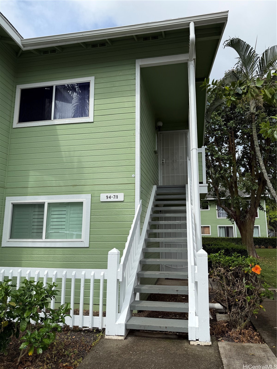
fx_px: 256
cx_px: 138
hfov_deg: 56.8
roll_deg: +0.8
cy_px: 184
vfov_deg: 71.6
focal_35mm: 24
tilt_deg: +11.5
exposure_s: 1/5714
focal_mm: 6.76
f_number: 1.78
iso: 80
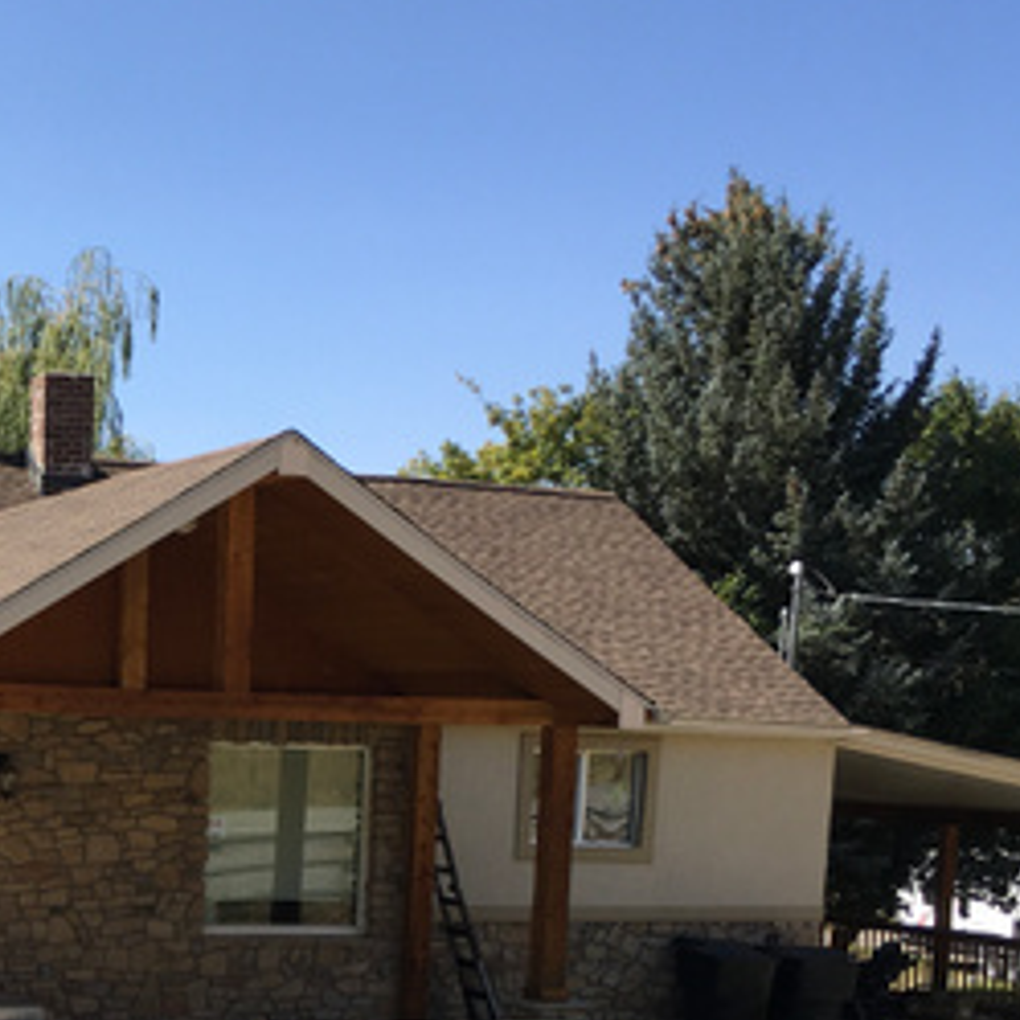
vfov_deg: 25.3
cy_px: 922
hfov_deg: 24.5
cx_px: -70
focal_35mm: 66
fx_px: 2200
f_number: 2.2
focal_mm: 4.15
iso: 25
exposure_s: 1/986
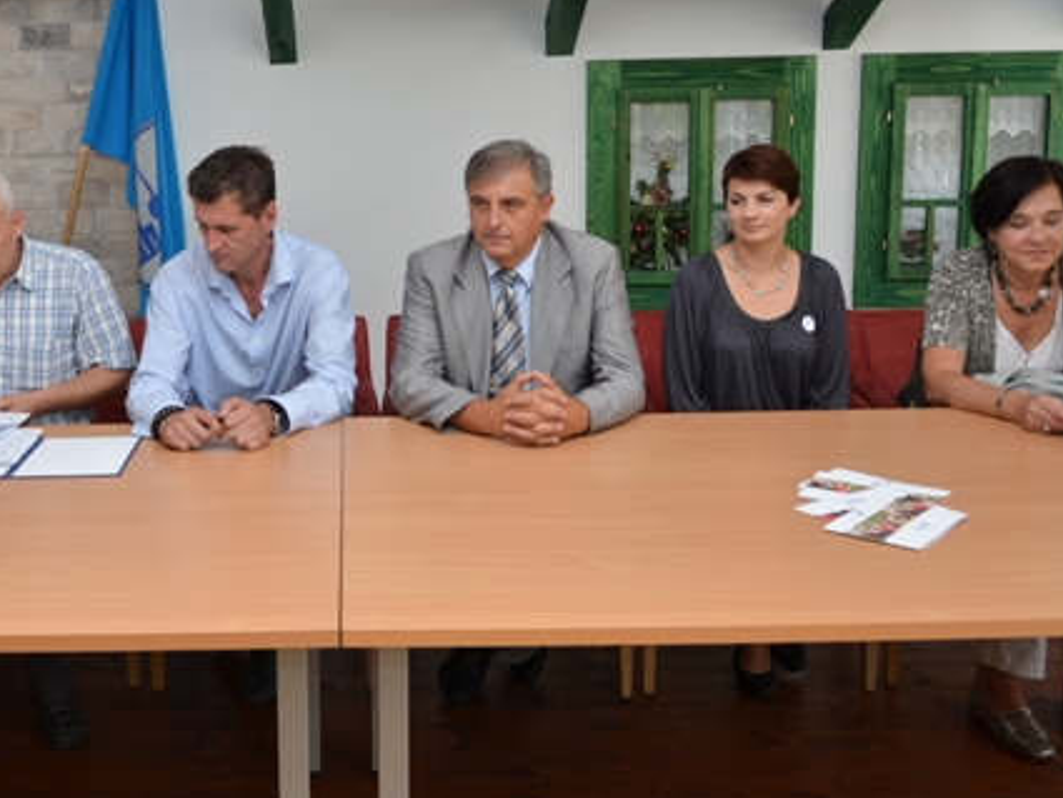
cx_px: 330
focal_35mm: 39
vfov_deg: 36.6
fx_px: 1198
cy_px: 300
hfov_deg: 46.9
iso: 125
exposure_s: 1/60
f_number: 4.5
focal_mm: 18
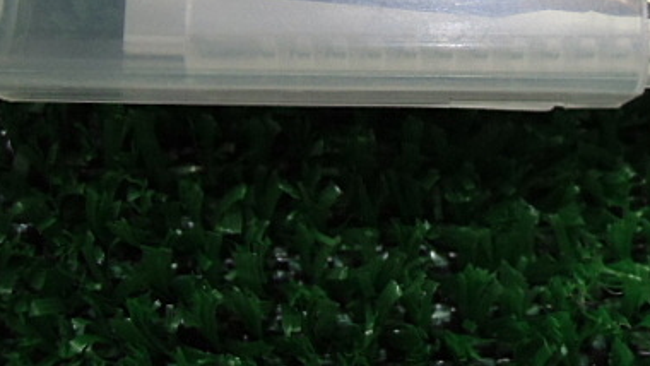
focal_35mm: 55
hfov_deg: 37.5
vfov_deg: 21.2
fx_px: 948
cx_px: 428
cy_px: 10
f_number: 3.5
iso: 400
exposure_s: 1/60
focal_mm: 5.36
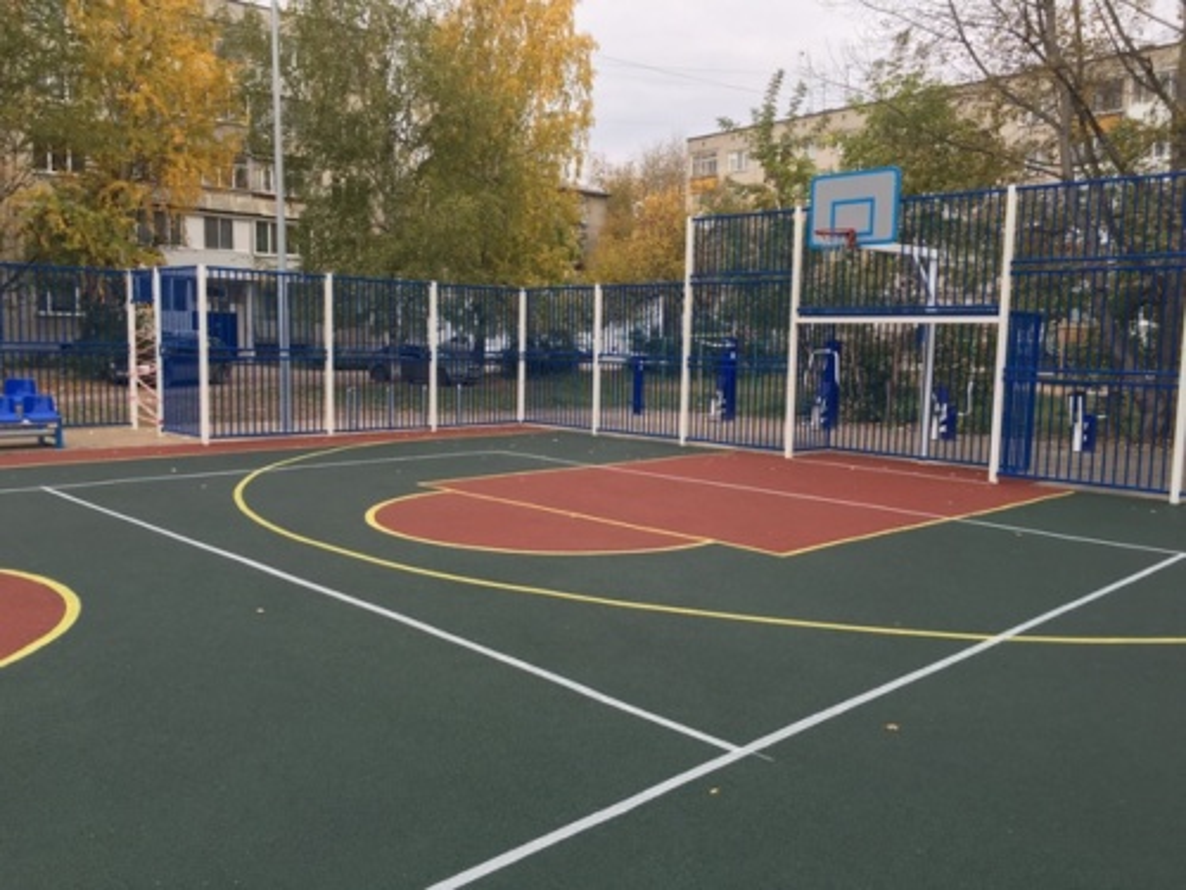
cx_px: 593
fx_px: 994
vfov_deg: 48.2
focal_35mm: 29
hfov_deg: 61.7
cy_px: 445
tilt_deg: -5.9
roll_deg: -2.0
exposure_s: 1/100
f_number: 2.2
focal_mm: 4.15
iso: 25
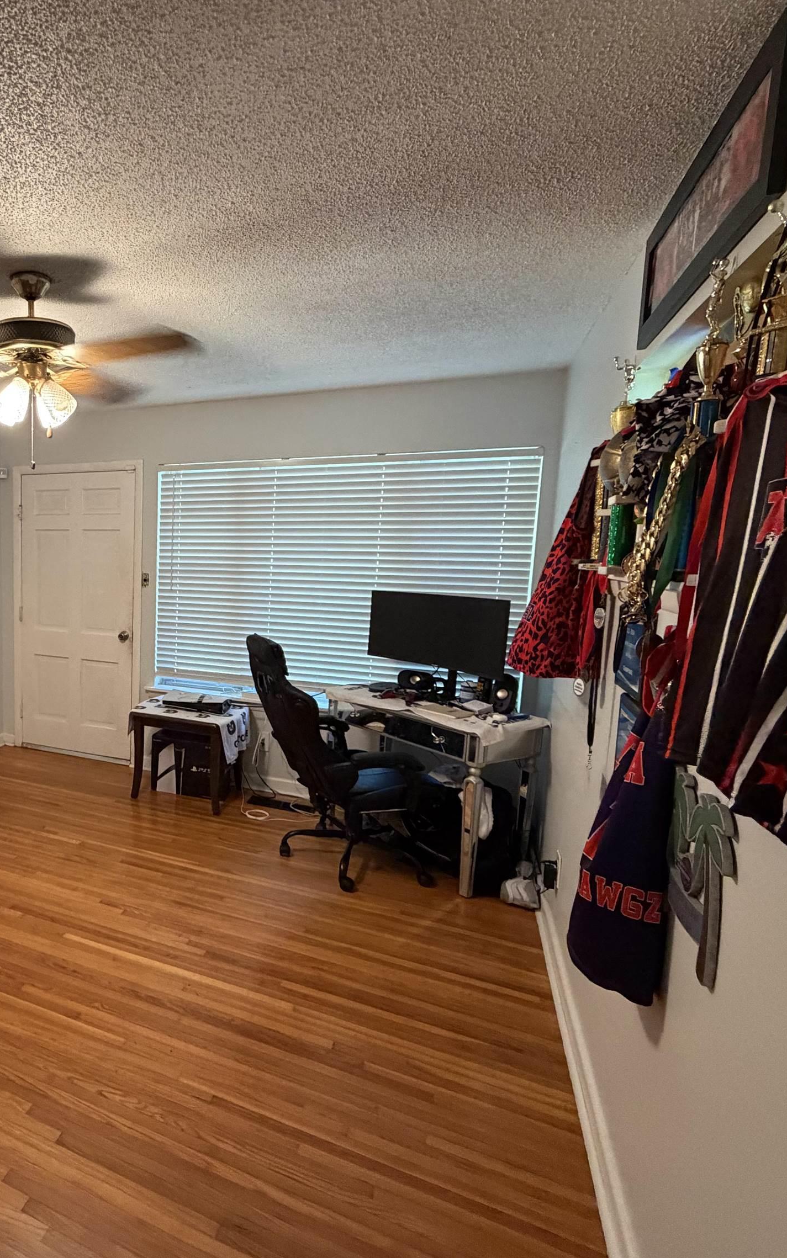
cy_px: 633
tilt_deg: -6.9
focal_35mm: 20
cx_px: 103
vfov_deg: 85.1
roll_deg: -0.9
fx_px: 686
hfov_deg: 53.4
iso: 500
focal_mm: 2.22
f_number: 2.2
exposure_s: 1/60
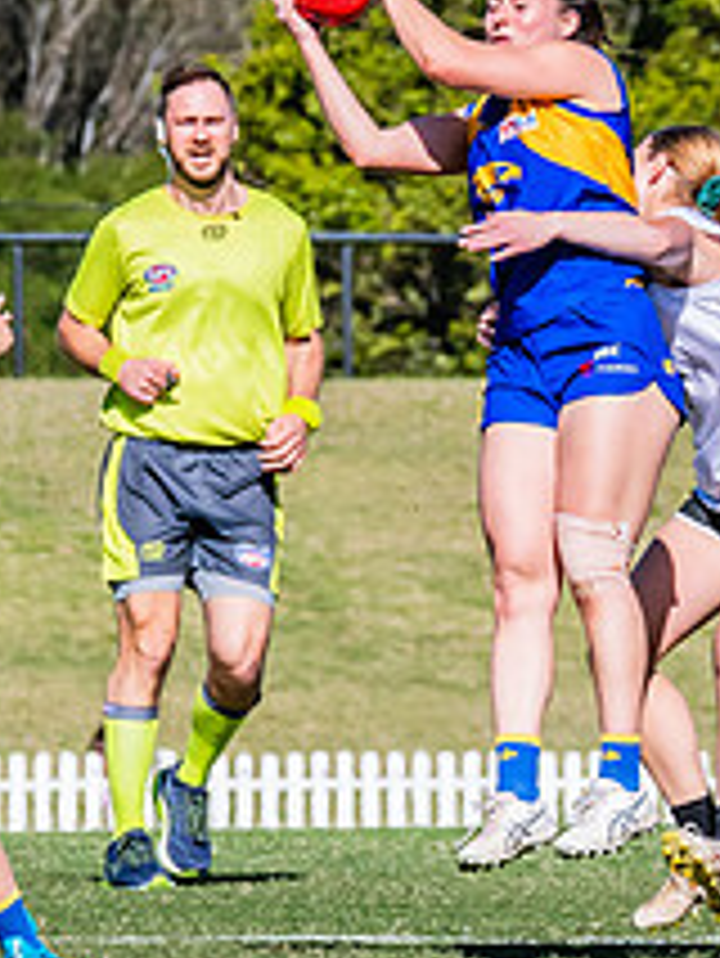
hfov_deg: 1.4
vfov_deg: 1.9
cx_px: 498
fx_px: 29229
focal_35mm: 1055
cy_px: 242
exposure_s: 1/1250
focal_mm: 240
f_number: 11
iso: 640
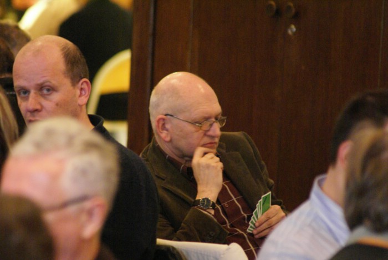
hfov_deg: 4.6
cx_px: 194
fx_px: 4854
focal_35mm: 450
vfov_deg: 3.1
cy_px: 130
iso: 1600
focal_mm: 300
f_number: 5.6
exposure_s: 1/6
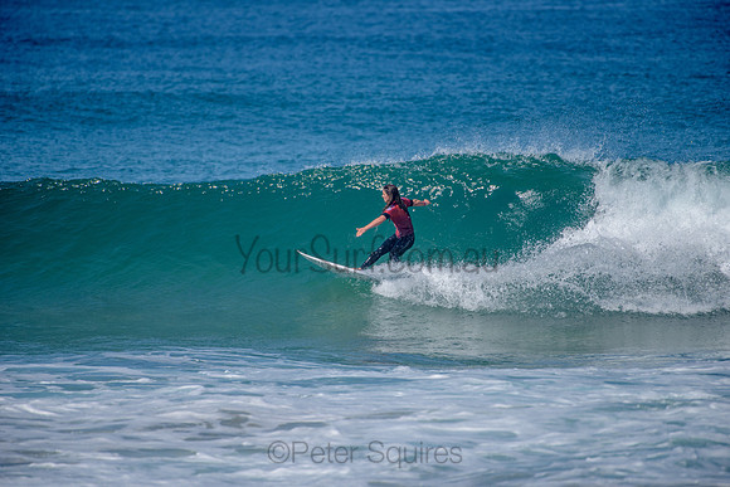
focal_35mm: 500
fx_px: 10141
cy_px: 244
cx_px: 365
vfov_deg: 2.8
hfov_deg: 4.1
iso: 160
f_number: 5.6
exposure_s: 1/2000
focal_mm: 500
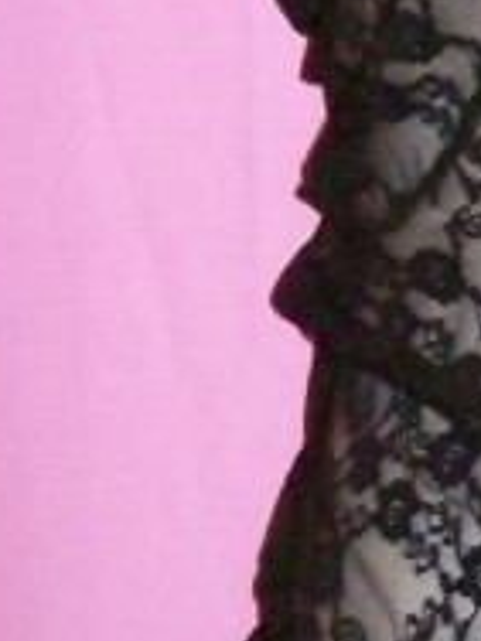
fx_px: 2835
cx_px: 921
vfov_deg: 12.9
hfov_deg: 9.2
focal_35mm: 153
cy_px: 177
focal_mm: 6
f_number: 2.7
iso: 160
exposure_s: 1/64
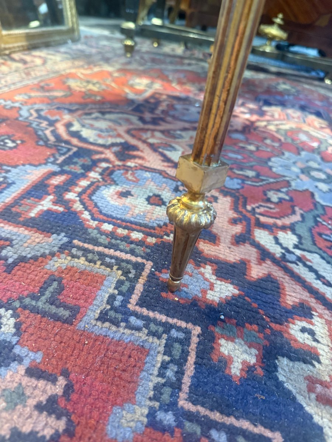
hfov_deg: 56.8
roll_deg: -10.0
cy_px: 221
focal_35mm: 24
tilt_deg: -34.3
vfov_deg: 71.6
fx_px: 307
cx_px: 166
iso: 800
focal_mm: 6.76
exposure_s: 1/50
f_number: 1.78
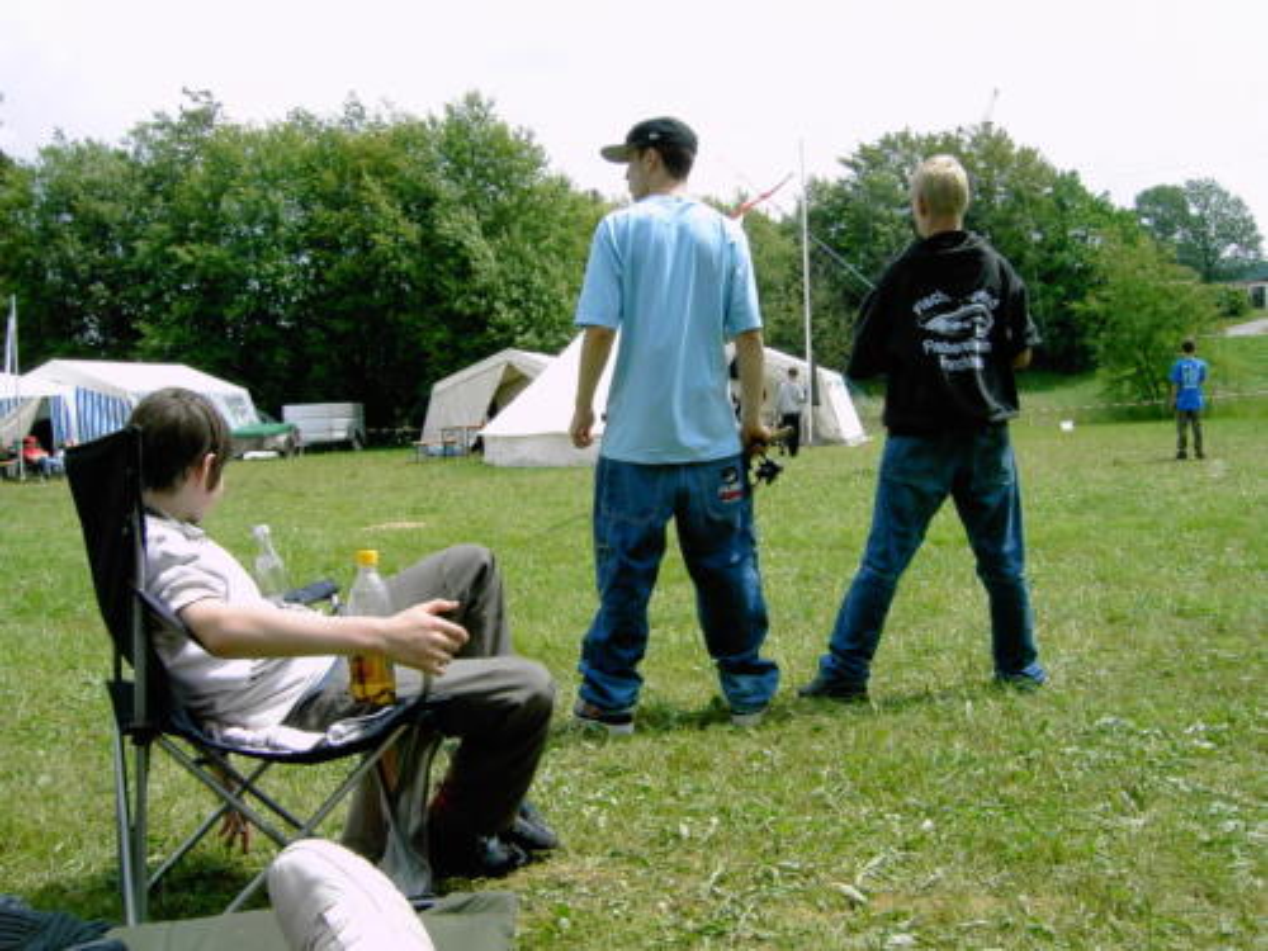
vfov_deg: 40.7
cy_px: 476
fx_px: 1282
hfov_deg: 52.6
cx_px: 634
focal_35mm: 35
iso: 100
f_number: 6.7
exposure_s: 1/250
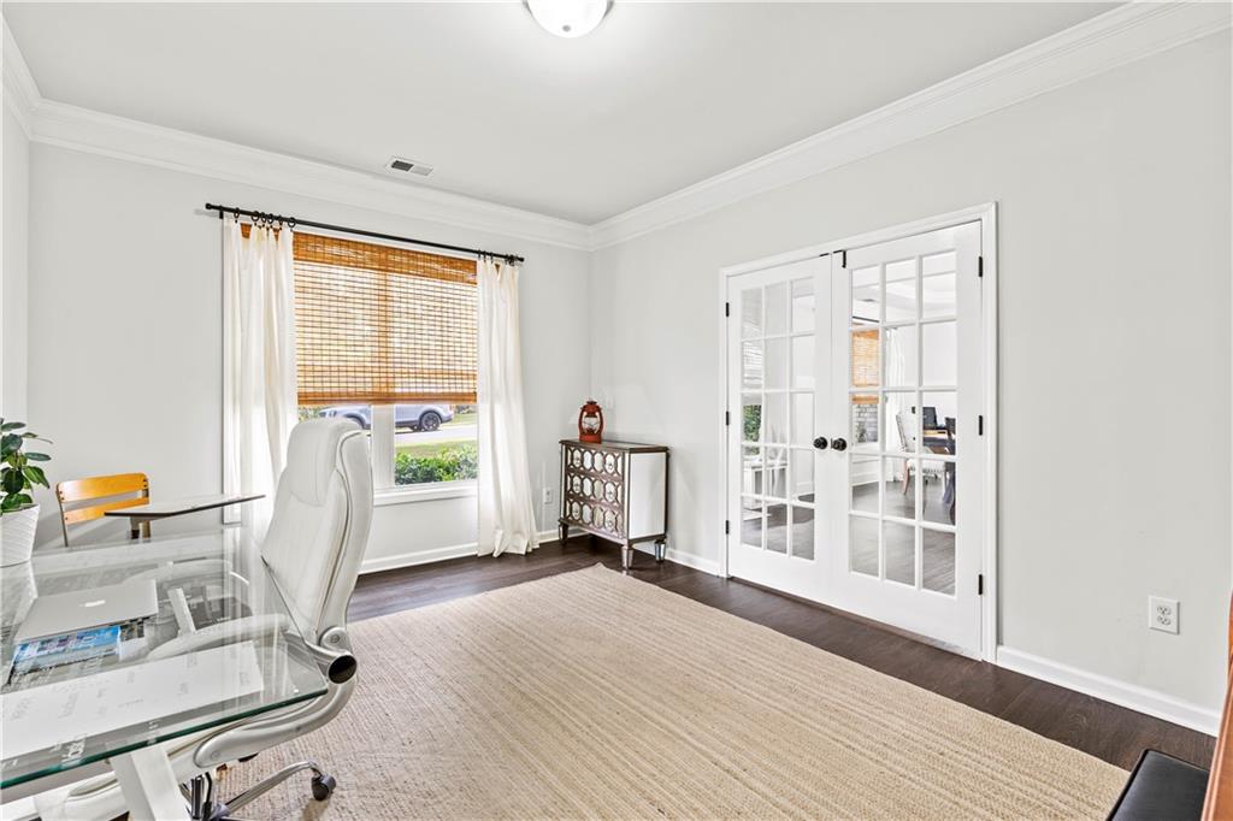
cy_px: 410
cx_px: 616
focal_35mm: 16
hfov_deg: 96.8
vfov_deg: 73.7
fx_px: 548
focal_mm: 16
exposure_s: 1.6
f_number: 7.1
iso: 200
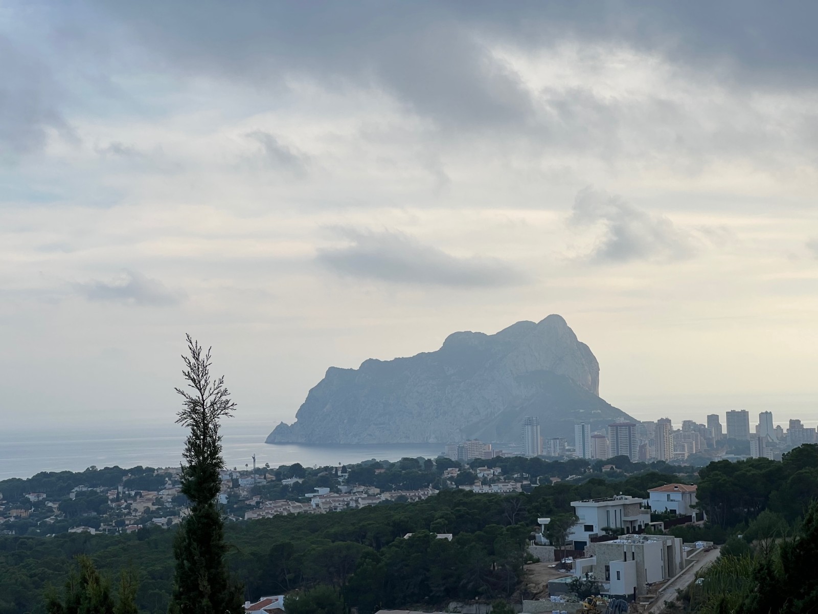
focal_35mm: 77
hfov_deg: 25.3
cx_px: 409
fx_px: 1820
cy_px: 307
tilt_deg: +2.8
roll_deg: +1.9
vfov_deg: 19.1
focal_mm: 9
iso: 32
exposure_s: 1/494
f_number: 2.8
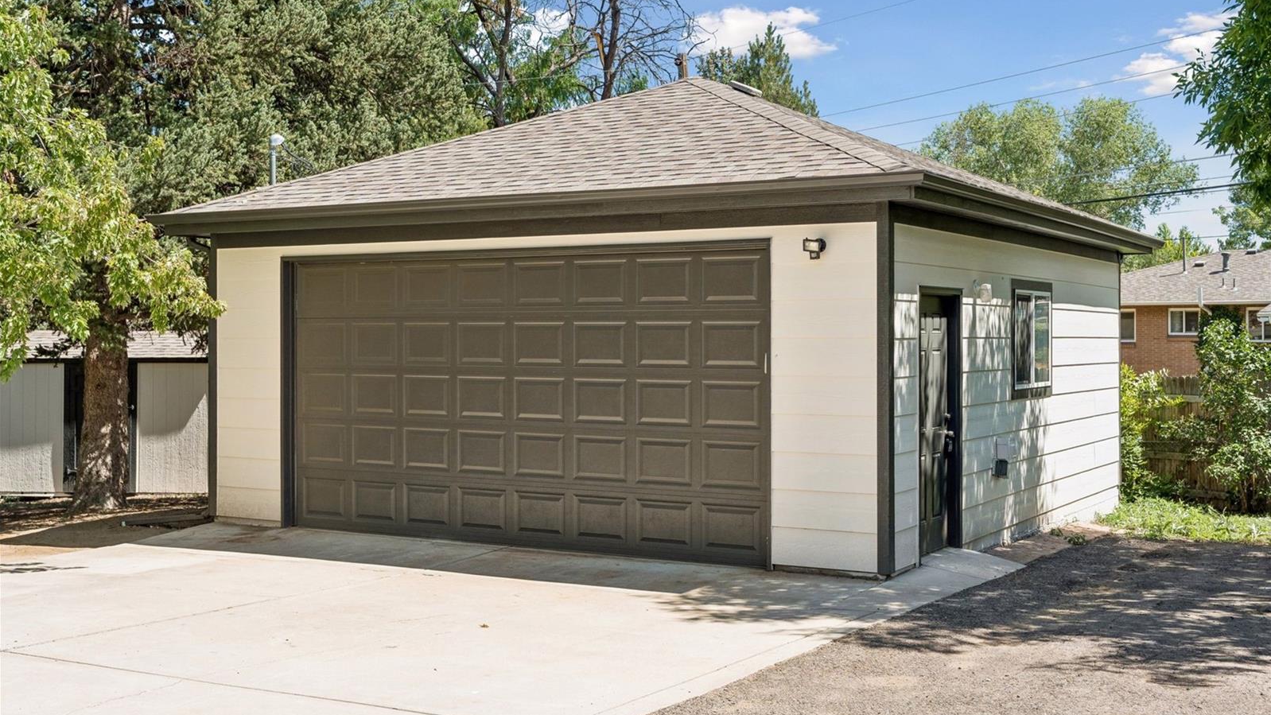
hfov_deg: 47.4
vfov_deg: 27.7
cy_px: 343
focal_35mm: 43
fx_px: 1449
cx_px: 636
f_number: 9
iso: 400
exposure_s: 1/500
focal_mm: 41
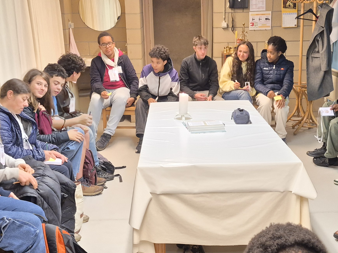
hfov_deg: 36.0
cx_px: 202
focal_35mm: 53
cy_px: 159
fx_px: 518
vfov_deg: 27.4
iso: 500
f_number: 1.8
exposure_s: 1/100
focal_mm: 5.4
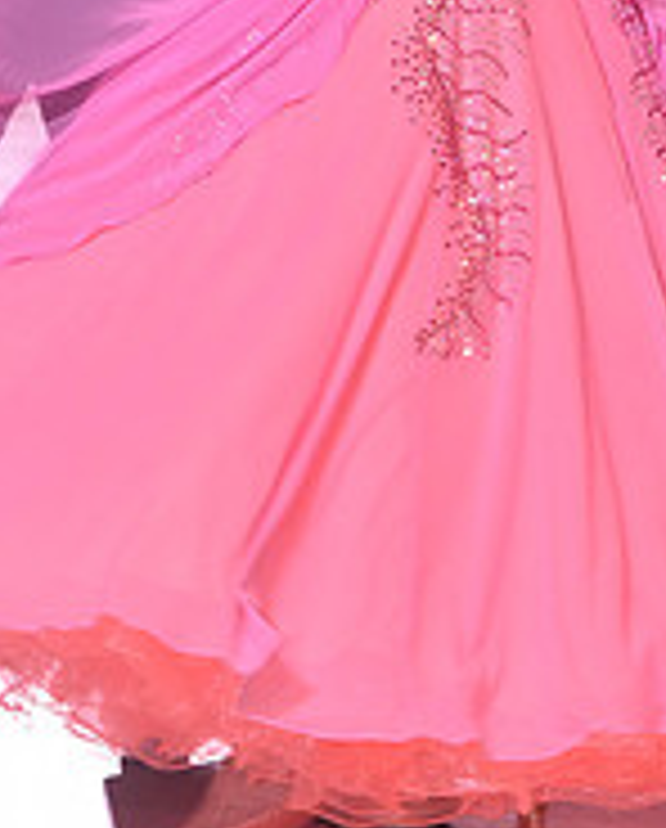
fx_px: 6164
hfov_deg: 6.2
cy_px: -261
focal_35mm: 251
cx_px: 326
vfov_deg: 7.6
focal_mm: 85
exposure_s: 1/250
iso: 1600
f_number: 5
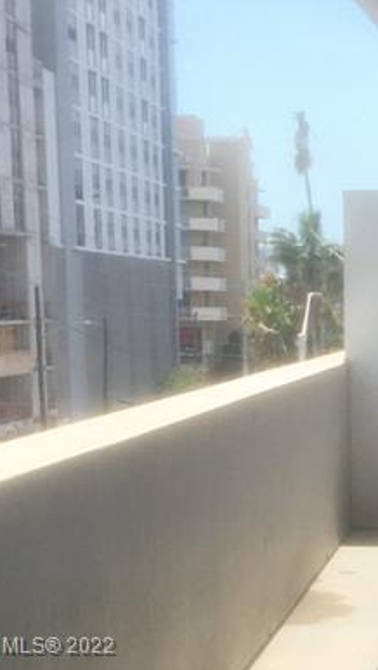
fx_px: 1744
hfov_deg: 11.8
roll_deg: -1.0
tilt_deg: -8.3
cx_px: 577
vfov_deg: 21.1
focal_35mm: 98
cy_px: 647
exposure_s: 1/1131
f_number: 2.2
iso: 25
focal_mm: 4.15
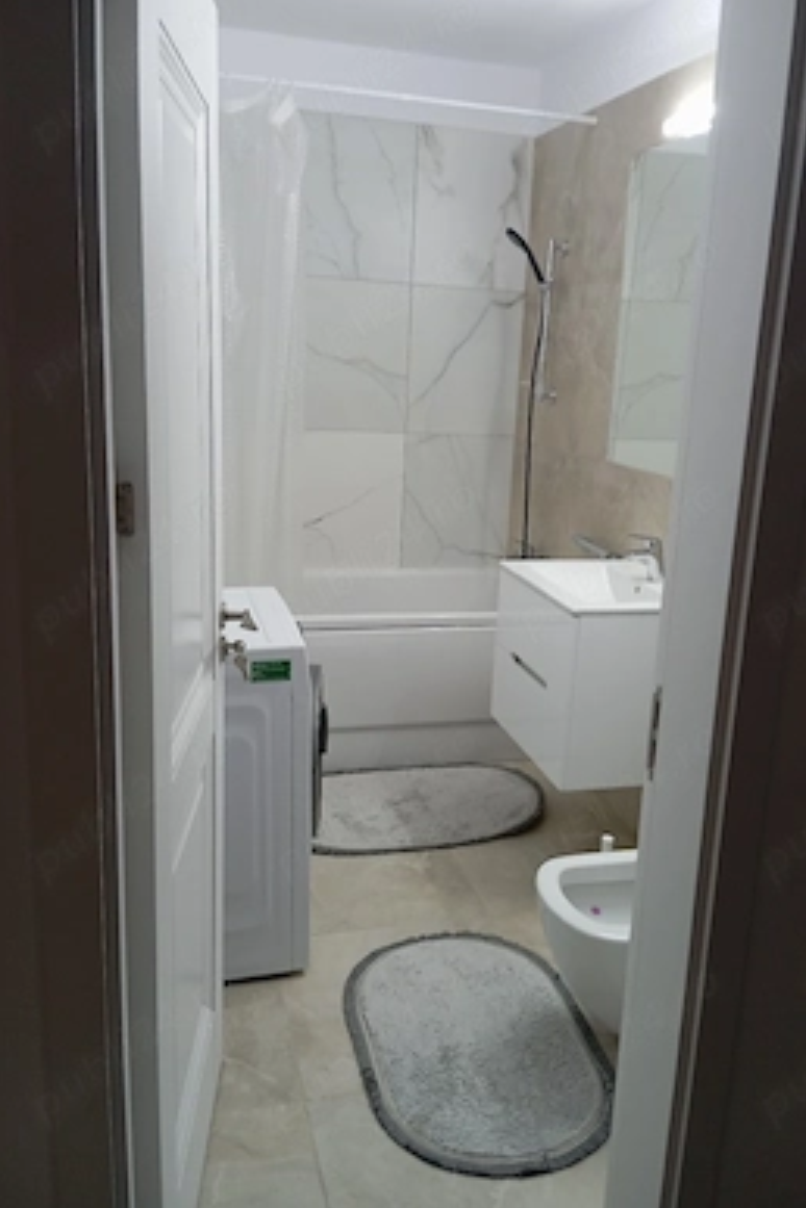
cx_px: 437
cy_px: 593
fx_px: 1007
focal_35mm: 30
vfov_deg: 61.9
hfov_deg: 43.6
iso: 176
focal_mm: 4.22
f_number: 1.8
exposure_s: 1/33.3
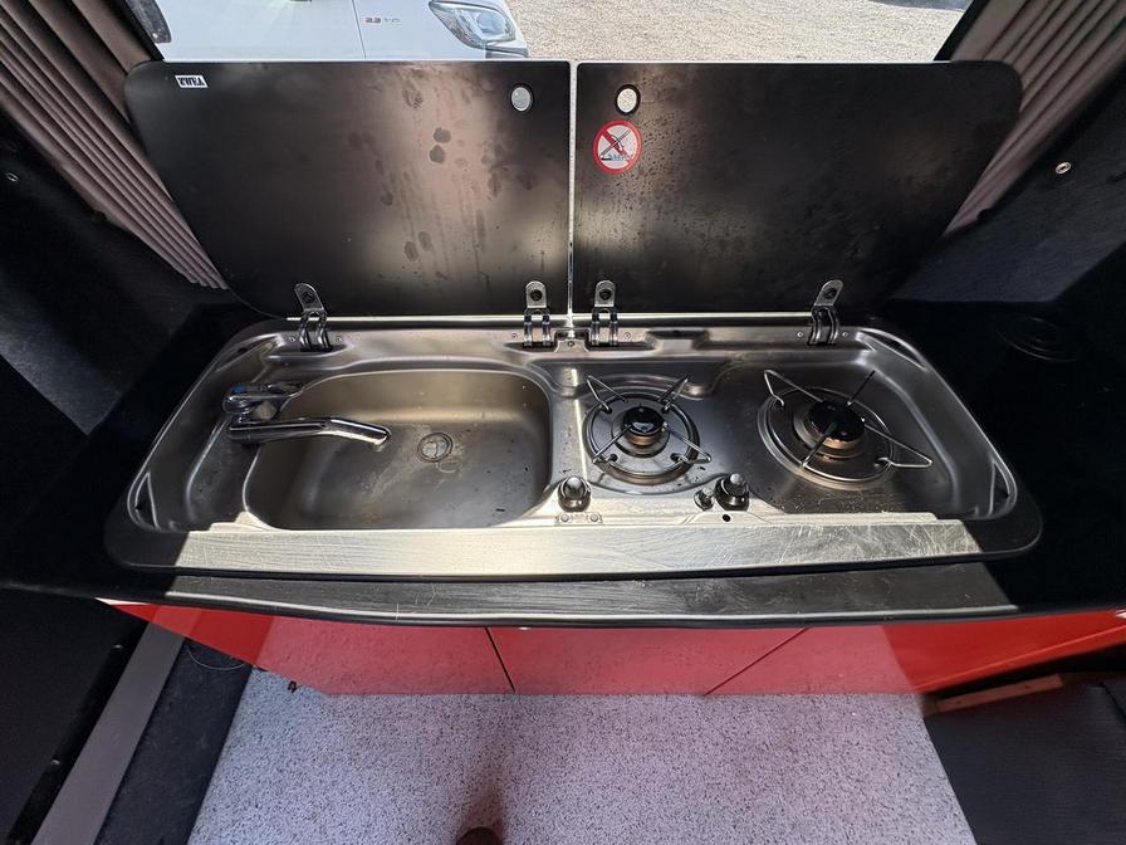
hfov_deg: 102.1
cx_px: 563
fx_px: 455
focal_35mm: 14
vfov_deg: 85.7
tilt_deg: -47.9
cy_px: 422
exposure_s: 1/129
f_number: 2.2
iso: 64
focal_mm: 2.22
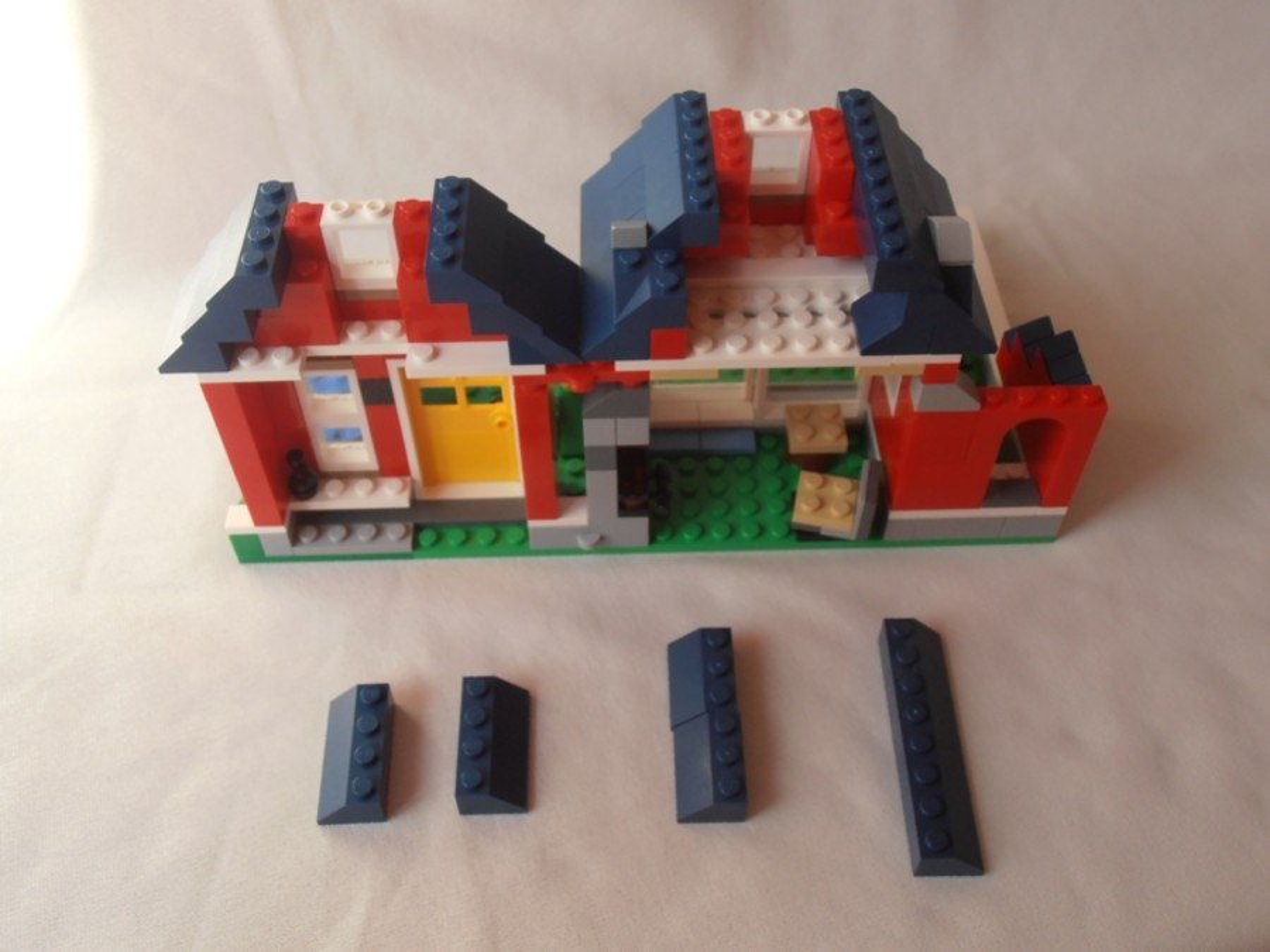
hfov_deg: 50.1
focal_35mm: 37
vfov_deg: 38.7
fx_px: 1357
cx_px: 635
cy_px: 476
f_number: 3.9
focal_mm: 6.61
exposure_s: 1/160
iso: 80
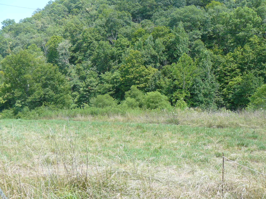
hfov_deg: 51.4
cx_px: 133
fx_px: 277
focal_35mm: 36
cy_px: 100
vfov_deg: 39.7
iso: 100
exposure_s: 1/400
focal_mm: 6
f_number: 2.8
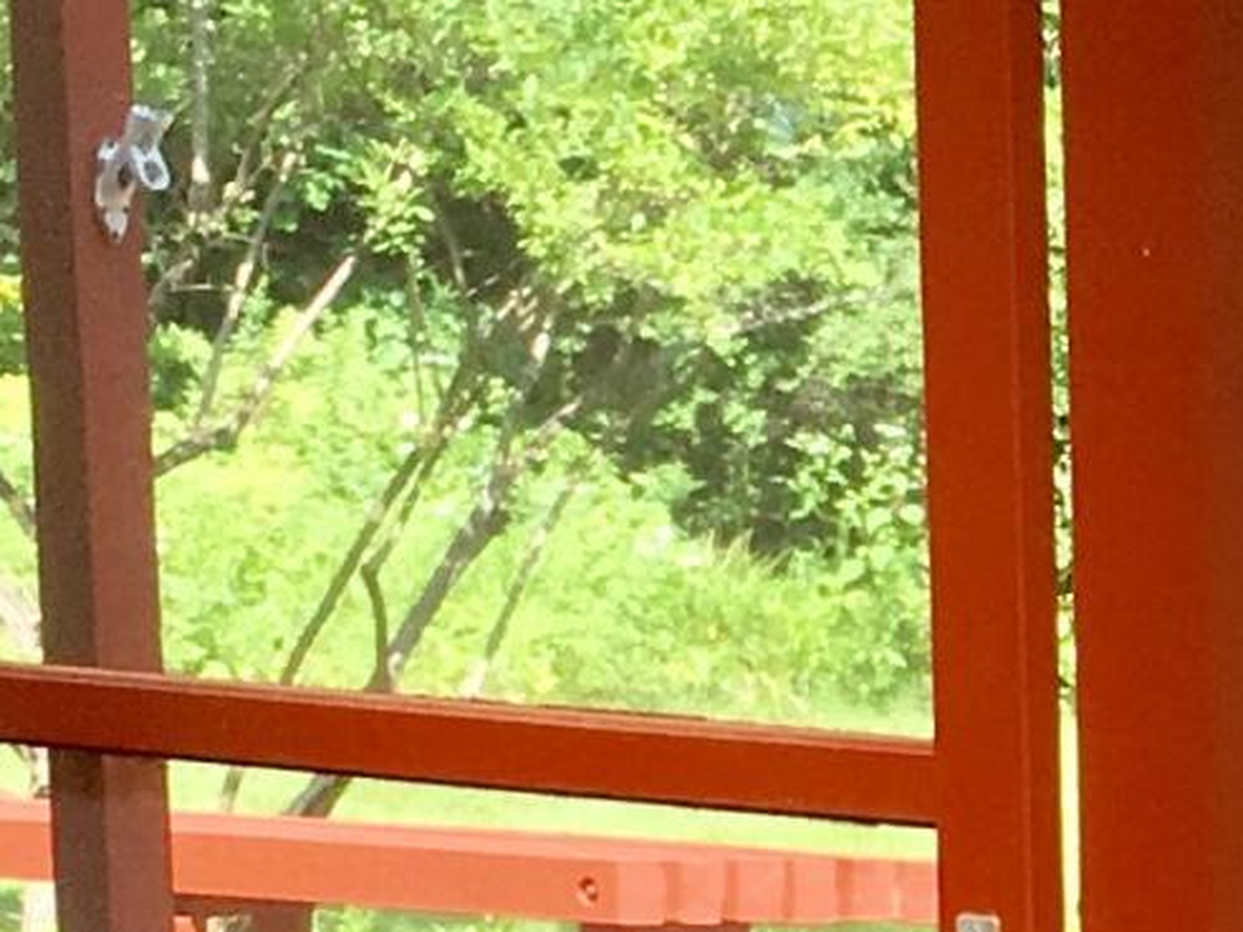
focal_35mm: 177
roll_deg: -1.3
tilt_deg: -8.8
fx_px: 6356
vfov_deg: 8.3
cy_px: 1225
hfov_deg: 10.5
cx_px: 2294
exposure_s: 1/264
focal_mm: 4.15
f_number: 2.2
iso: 25
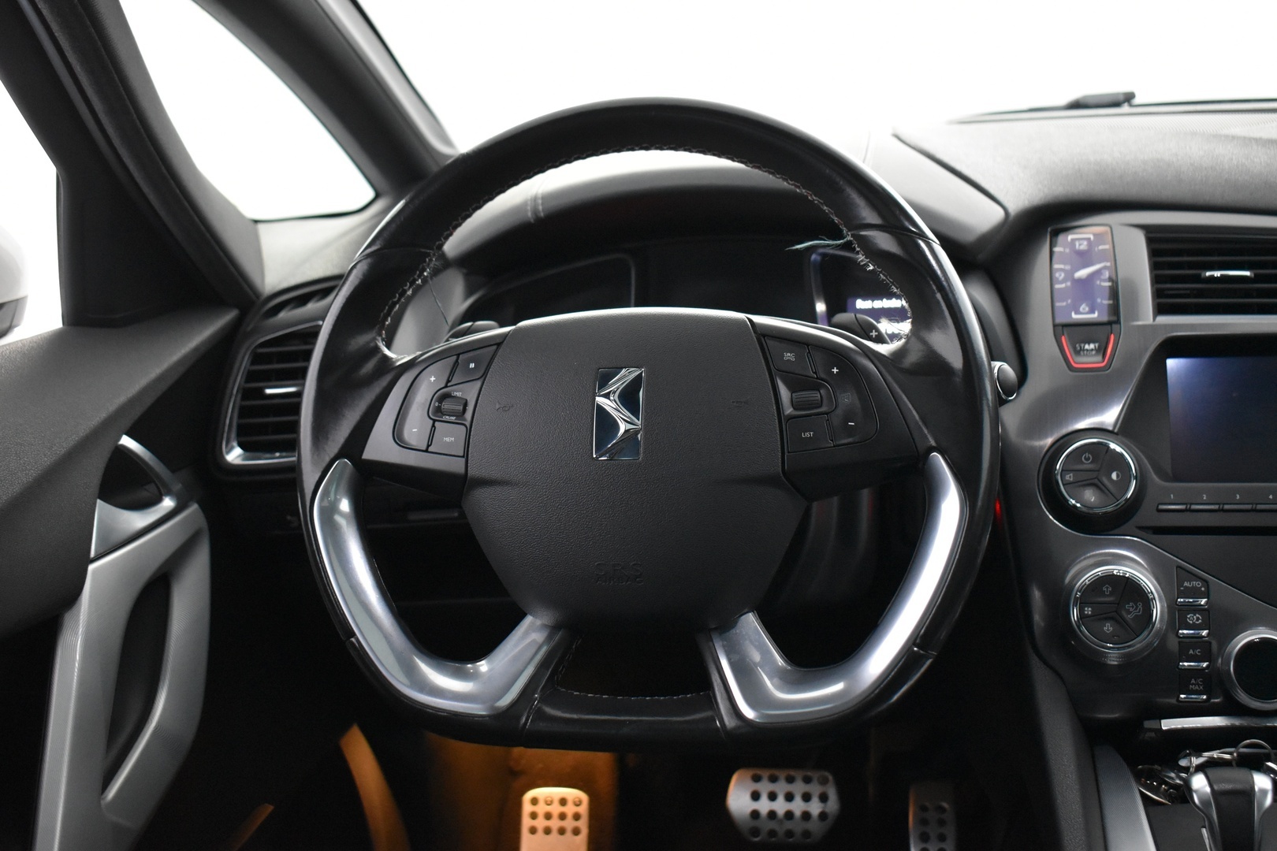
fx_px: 1490
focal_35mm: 42
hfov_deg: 46.4
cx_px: 638
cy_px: 426
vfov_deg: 31.9
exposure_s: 1/20
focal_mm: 28
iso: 3200
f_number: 4.2
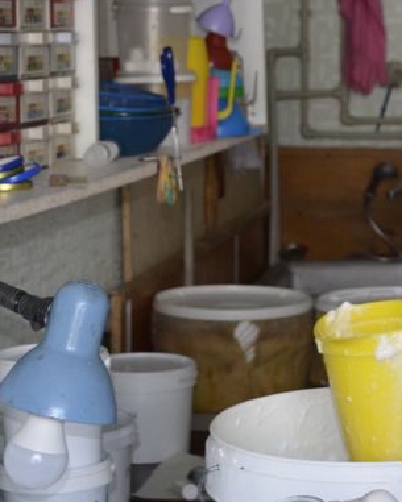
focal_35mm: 115
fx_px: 1710
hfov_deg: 13.1
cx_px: 447
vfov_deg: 16.7
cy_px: 193
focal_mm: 26
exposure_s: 1/60
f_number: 4.2
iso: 800
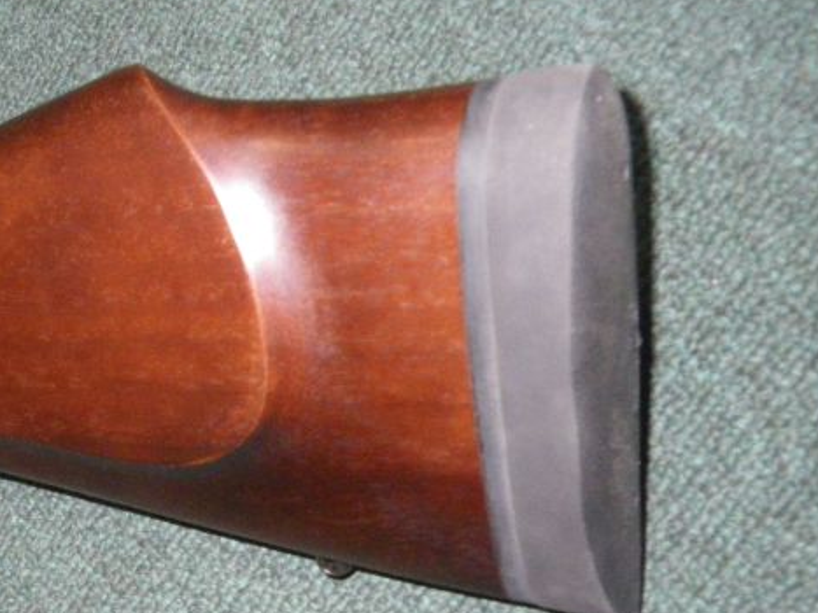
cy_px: 432
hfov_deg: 33.7
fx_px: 1276
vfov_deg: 26.8
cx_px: 84
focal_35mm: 54
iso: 400
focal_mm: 5
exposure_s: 1/50
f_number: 3.5
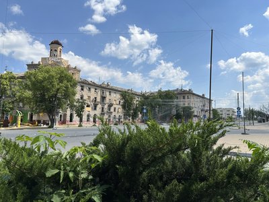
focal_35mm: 24
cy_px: 101
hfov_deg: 71.6
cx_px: 134
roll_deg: -1.6
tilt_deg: +6.2
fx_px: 187
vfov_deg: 56.8
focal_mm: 6.86
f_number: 1.78
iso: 80
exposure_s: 1/5848
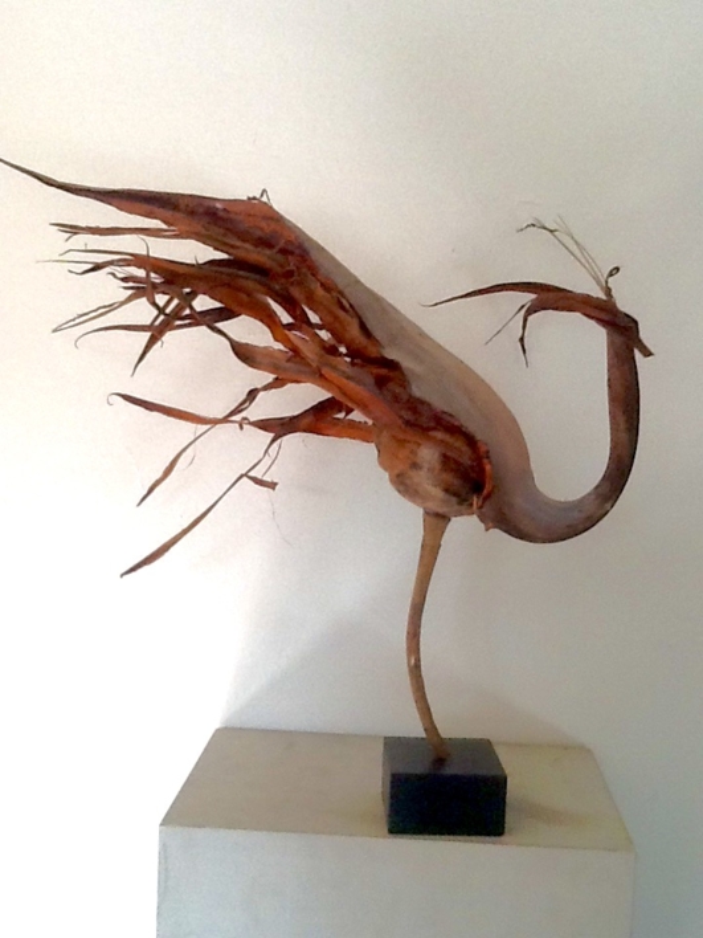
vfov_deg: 42.9
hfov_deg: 32.9
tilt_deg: -5.0
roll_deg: -2.0
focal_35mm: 44
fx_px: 1191
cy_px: 469
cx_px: 352
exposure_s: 1/60
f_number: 2.4
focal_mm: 2.03
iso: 64
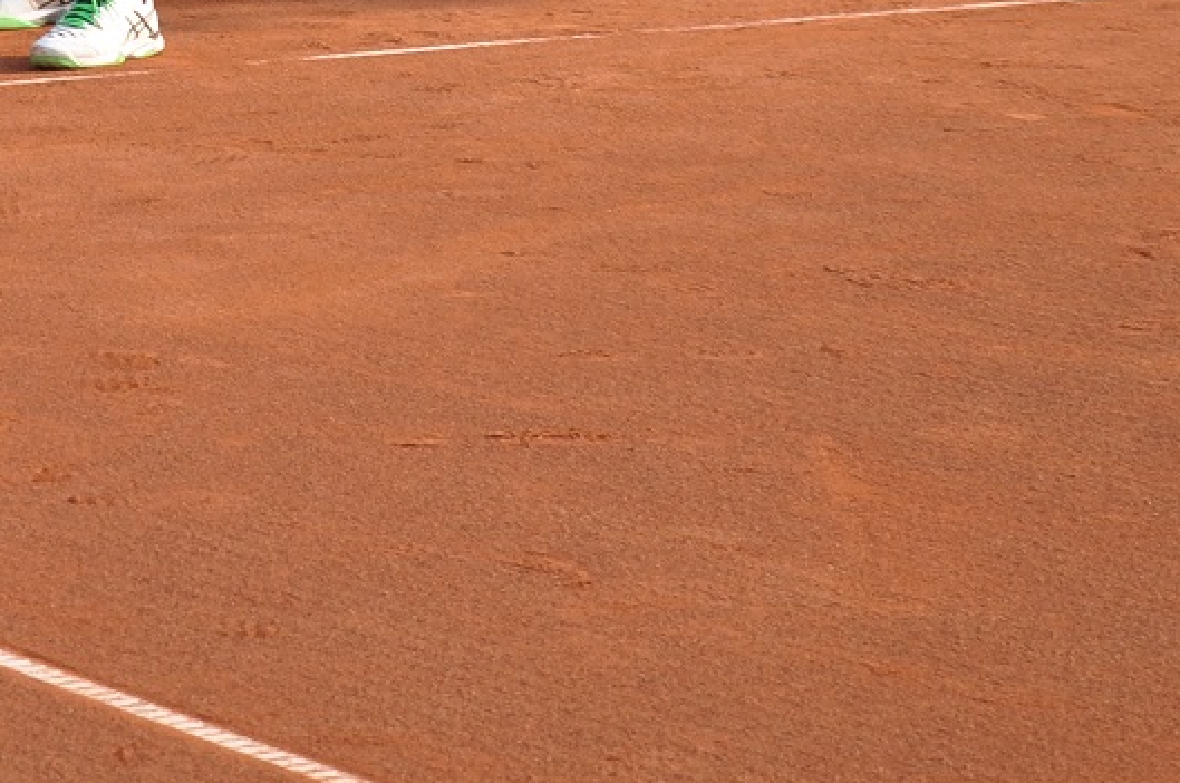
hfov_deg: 8.1
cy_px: -482
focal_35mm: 253
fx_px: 8280
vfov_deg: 5.4
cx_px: -212
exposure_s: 1/200
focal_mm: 52
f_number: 7.1
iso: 200
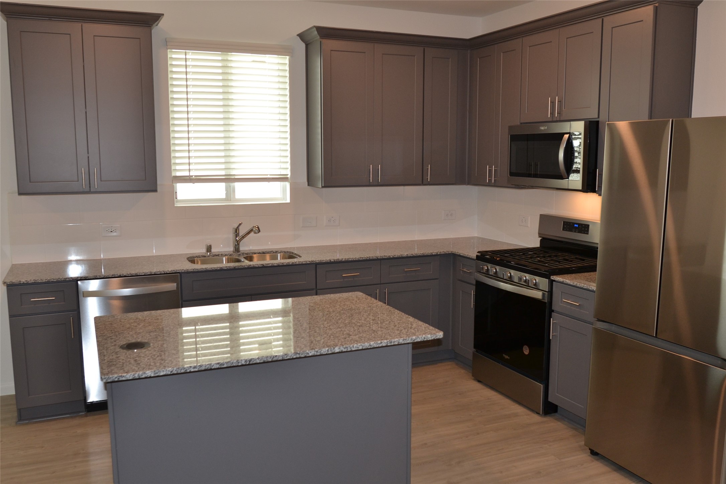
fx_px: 605
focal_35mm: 30
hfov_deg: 61.9
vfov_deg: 43.6
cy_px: 242
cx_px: 363
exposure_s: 1/80
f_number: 4
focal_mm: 20
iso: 400
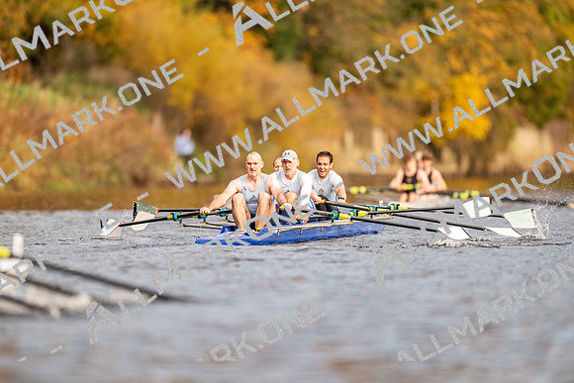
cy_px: 192
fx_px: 9568
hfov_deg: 3.4
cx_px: 287
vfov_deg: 2.3
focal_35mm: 600
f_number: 4
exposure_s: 1/2500
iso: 2500
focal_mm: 600
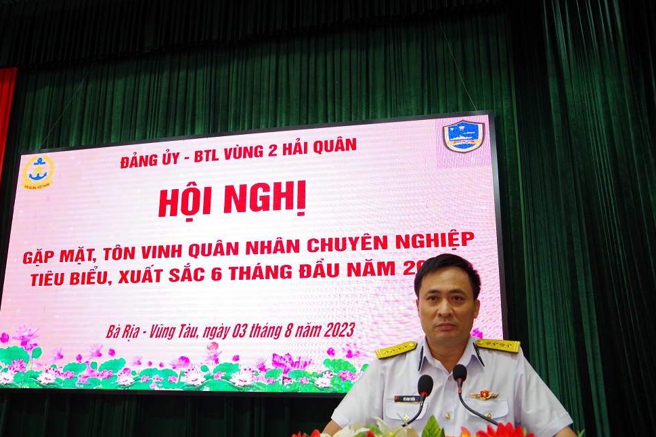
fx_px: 583
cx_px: 320
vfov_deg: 41.1
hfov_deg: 58.7
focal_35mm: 32
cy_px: 218
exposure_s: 1/100
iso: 1600
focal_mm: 21
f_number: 5
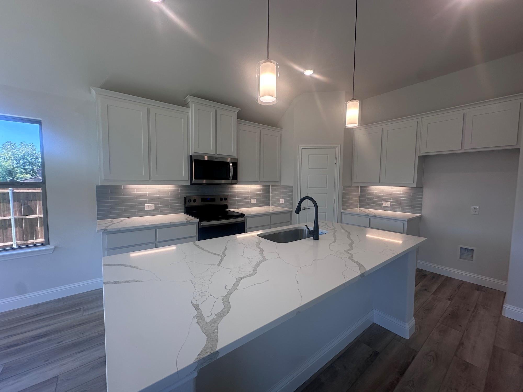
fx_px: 212
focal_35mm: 14
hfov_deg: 102.1
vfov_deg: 85.7
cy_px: 196
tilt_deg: -3.3
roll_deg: -0.2
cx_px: 262
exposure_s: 1/120
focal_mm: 2.22
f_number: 2.2
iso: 50
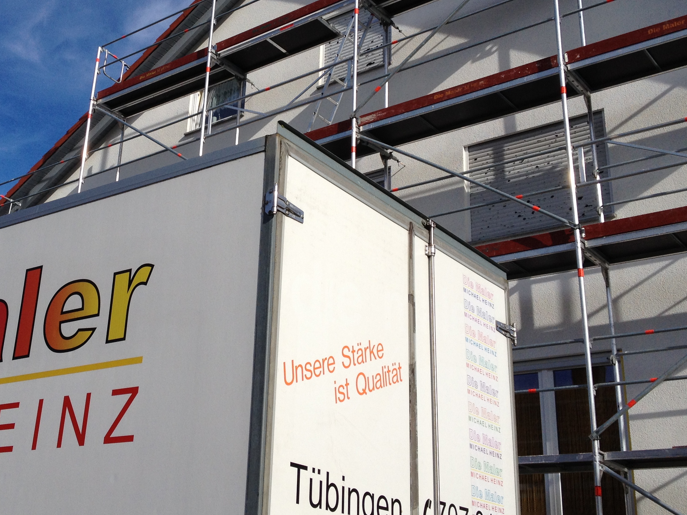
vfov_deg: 28.0
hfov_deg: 36.6
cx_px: 250
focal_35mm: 52
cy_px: 203
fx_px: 1032
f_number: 2.4
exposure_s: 1/2907
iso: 50
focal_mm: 4.28
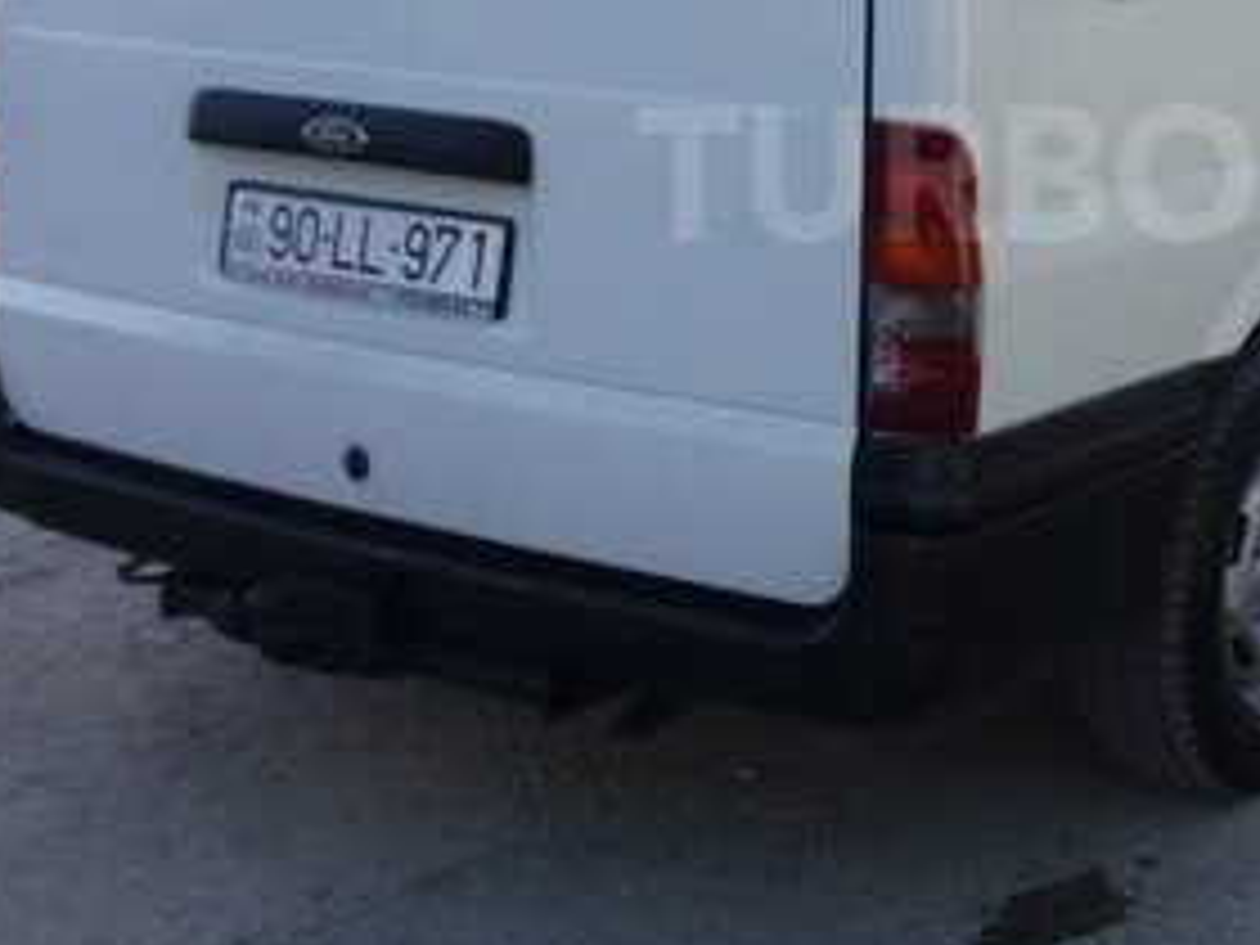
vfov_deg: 21.9
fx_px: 2402
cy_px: 173
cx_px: 1098
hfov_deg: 28.4
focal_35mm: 66
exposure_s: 1/518
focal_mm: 3.7
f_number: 1.9
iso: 64
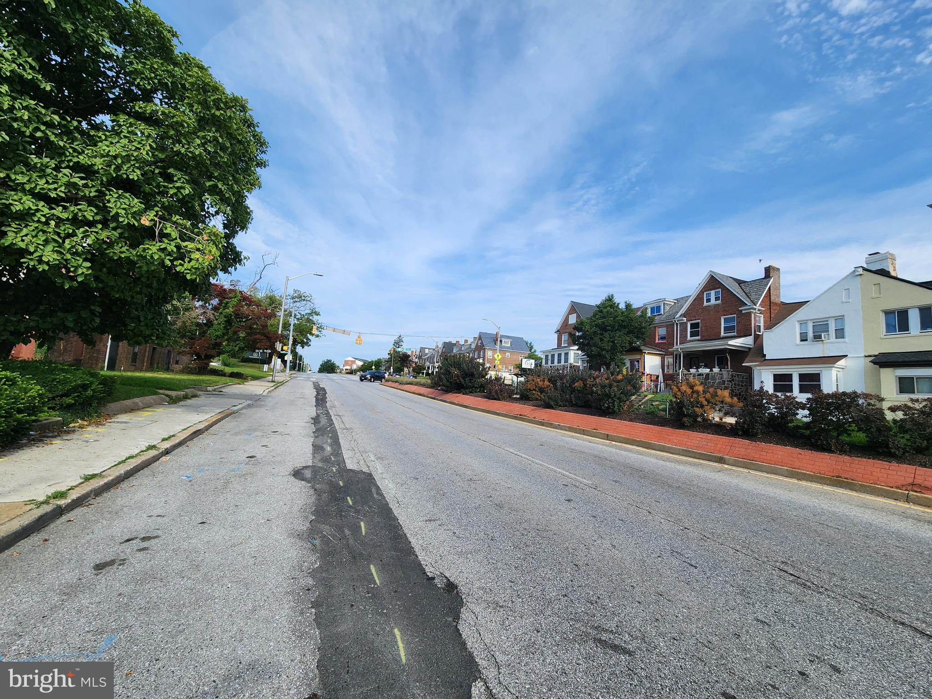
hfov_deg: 106.2
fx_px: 350
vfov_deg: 89.9
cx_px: 466
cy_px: 350
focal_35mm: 13
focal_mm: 2.2
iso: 50
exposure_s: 1/1529
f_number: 2.2
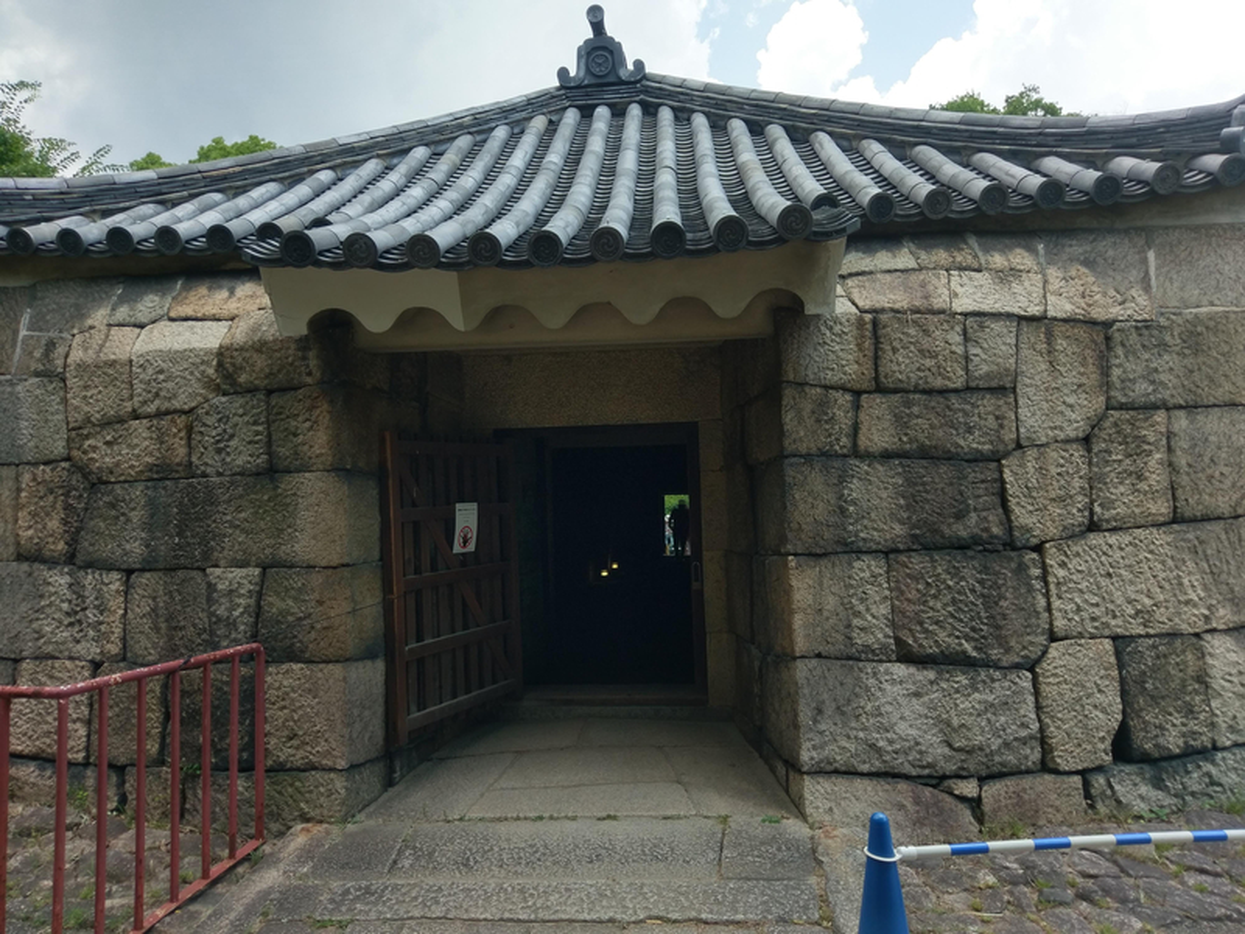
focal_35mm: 26
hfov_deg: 67.3
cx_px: 622
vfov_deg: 53.1
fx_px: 935
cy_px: 467
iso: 100
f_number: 1.8
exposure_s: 1/990
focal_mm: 4.58
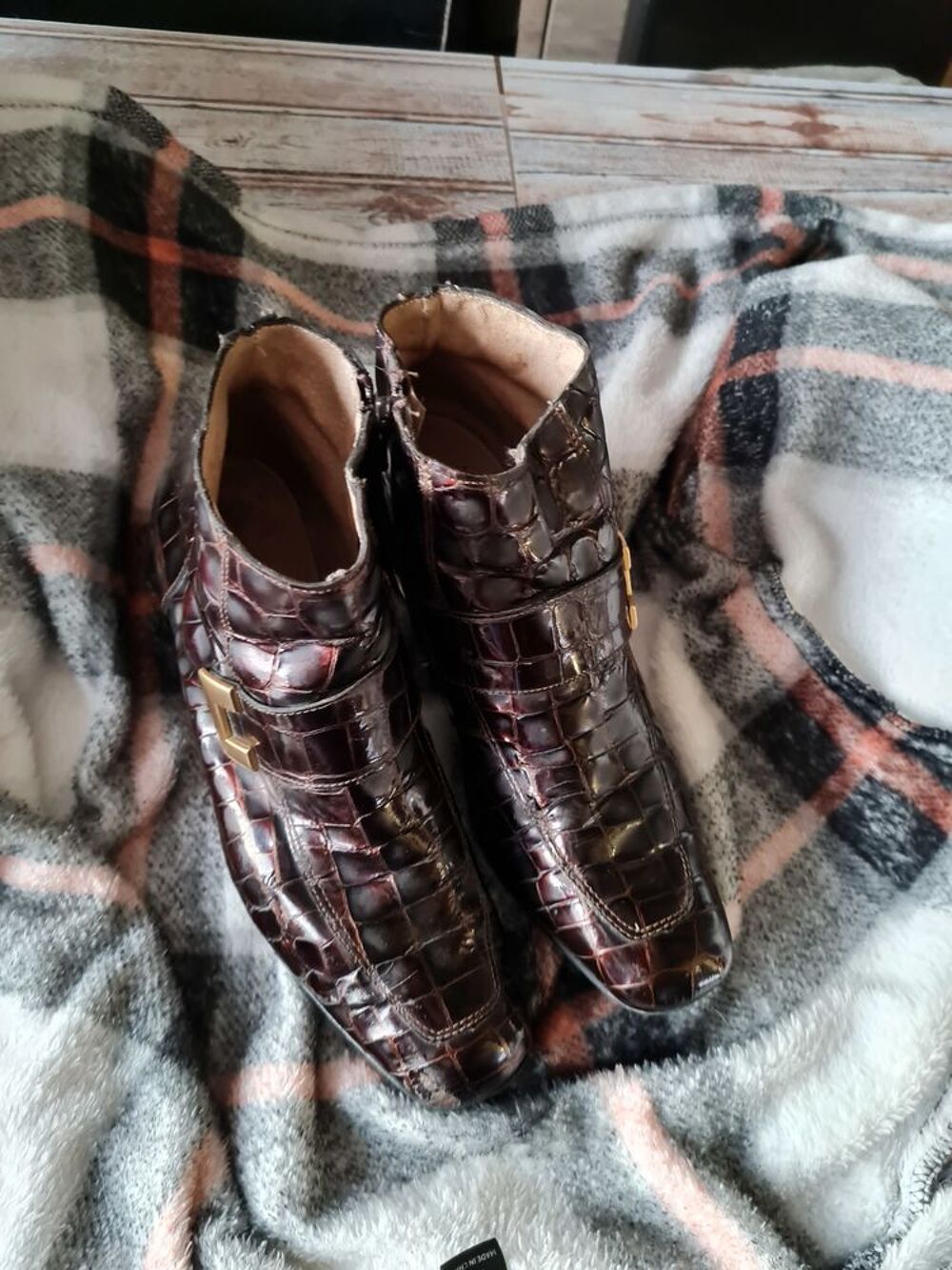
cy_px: 635
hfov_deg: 53.1
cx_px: 476
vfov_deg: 67.3
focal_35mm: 26
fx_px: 953
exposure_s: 1/33
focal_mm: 5.4
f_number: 1.8
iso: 800
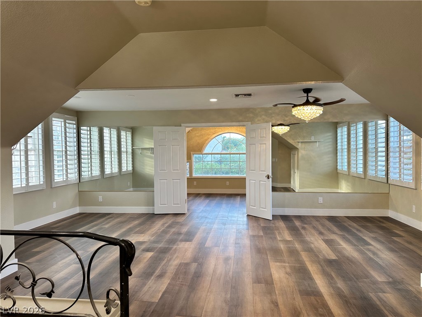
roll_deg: +0.0
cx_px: 211
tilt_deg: -1.9
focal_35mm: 24
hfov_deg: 71.6
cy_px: 158
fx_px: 293
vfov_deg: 56.8
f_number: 1.78
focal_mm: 6.86
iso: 125
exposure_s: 1/120
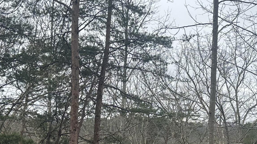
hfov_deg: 29.9
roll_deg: -2.4
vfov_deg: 17.4
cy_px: 135
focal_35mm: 68
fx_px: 463
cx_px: 221
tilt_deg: +3.1
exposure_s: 1/1272
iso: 80
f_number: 1.78
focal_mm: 6.86
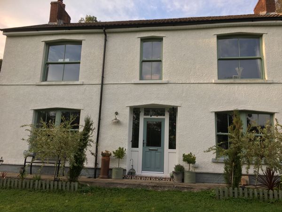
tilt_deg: +13.1
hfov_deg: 61.7
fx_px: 236
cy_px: 106
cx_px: 141
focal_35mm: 29
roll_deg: -1.7
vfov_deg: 48.2
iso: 25
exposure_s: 1/289
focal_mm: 4.15
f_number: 2.2
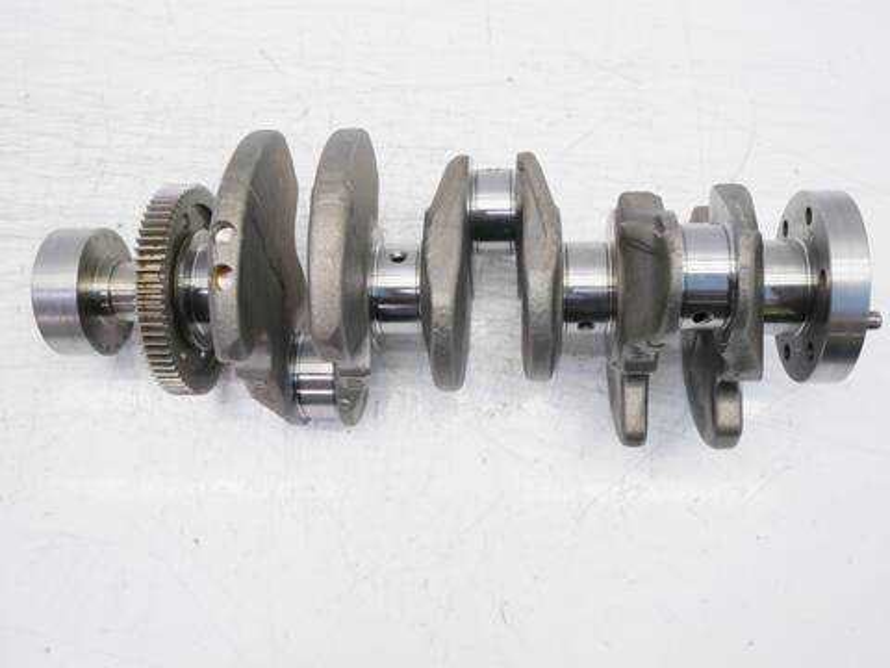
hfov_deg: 54.0
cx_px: 445
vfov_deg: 41.8
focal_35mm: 34
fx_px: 874
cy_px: 334
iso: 200
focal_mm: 17
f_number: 4
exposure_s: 1/80
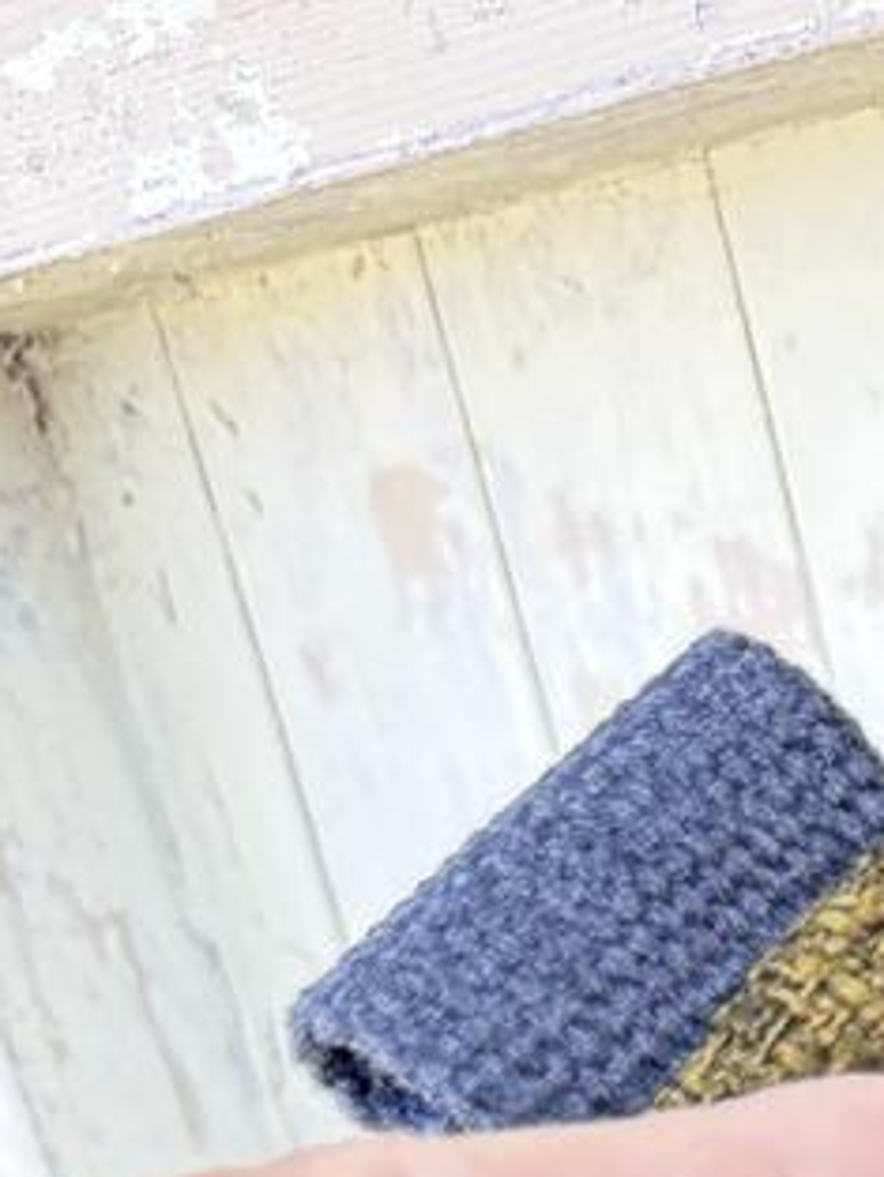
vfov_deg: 17.3
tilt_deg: -31.9
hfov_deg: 13.9
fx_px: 3130
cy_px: 2136
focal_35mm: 92
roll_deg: +14.4
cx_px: 1685
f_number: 1.78
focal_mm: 6.76
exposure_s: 1/204
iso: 200
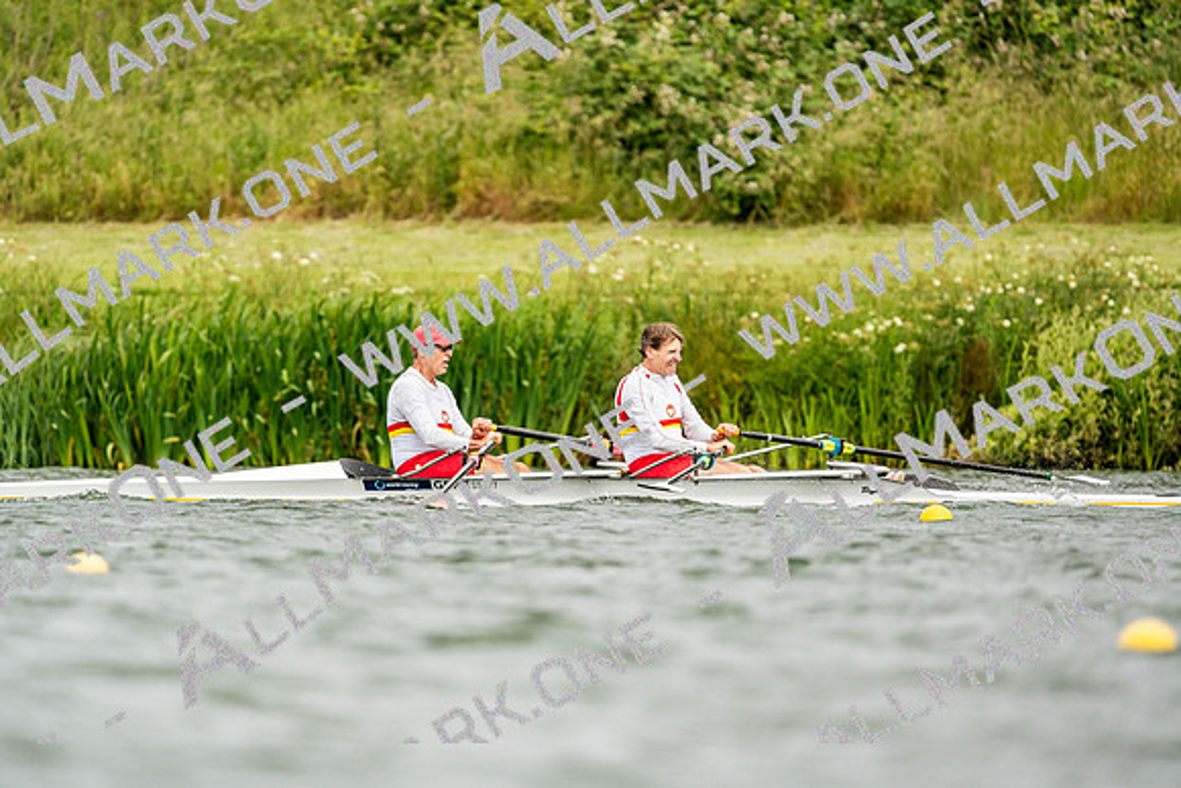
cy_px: 394
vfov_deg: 2.3
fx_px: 19687
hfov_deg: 3.4
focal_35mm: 600
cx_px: 590
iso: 640
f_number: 6.3
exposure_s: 1/2000
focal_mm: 600
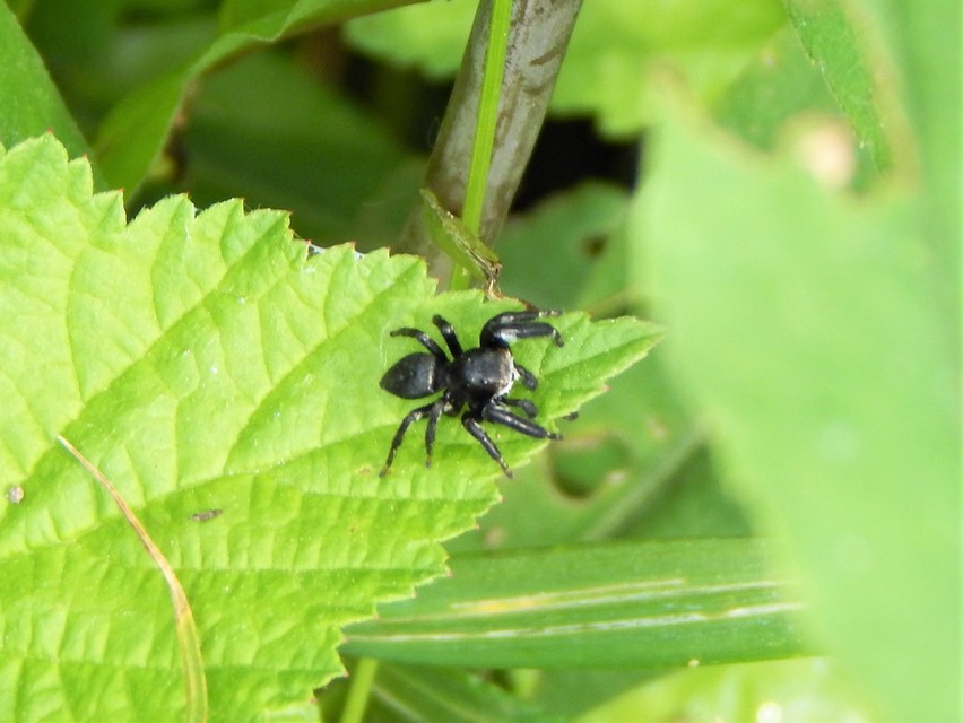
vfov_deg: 5.3
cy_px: 362
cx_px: 482
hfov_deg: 7.1
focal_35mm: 279
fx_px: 7766
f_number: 5.7
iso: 125
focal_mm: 50.1
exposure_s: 1/80
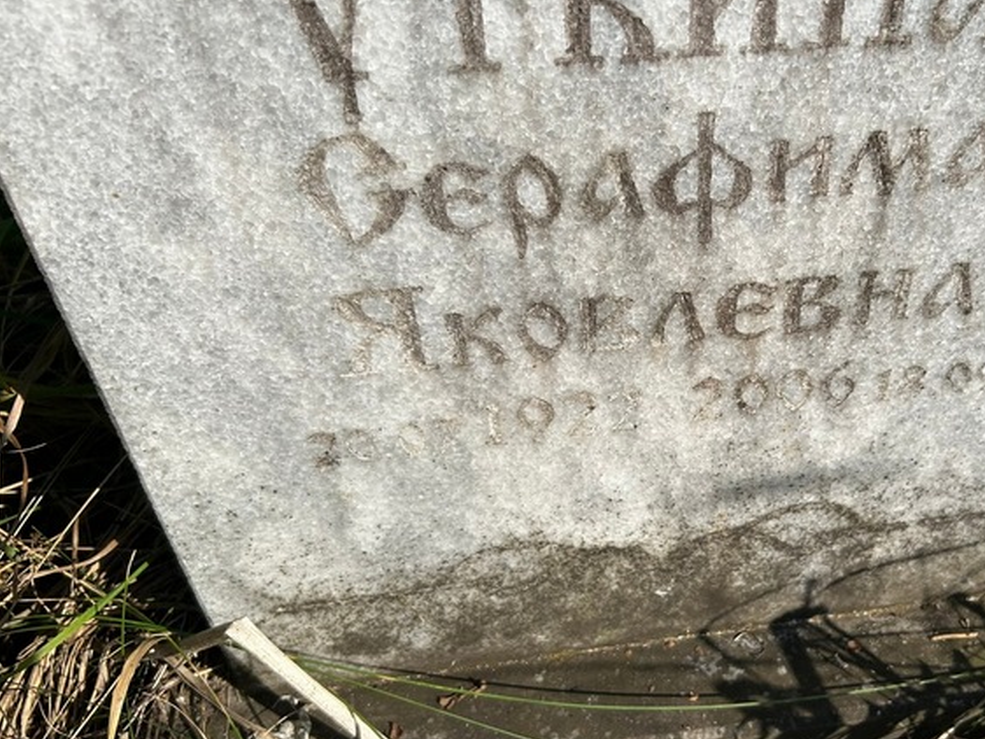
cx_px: 671
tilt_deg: -42.0
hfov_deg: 49.1
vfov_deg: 38.7
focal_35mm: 37
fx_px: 1053
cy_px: 373
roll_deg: +1.7
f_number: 1.5
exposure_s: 1/5076
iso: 50
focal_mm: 5.7
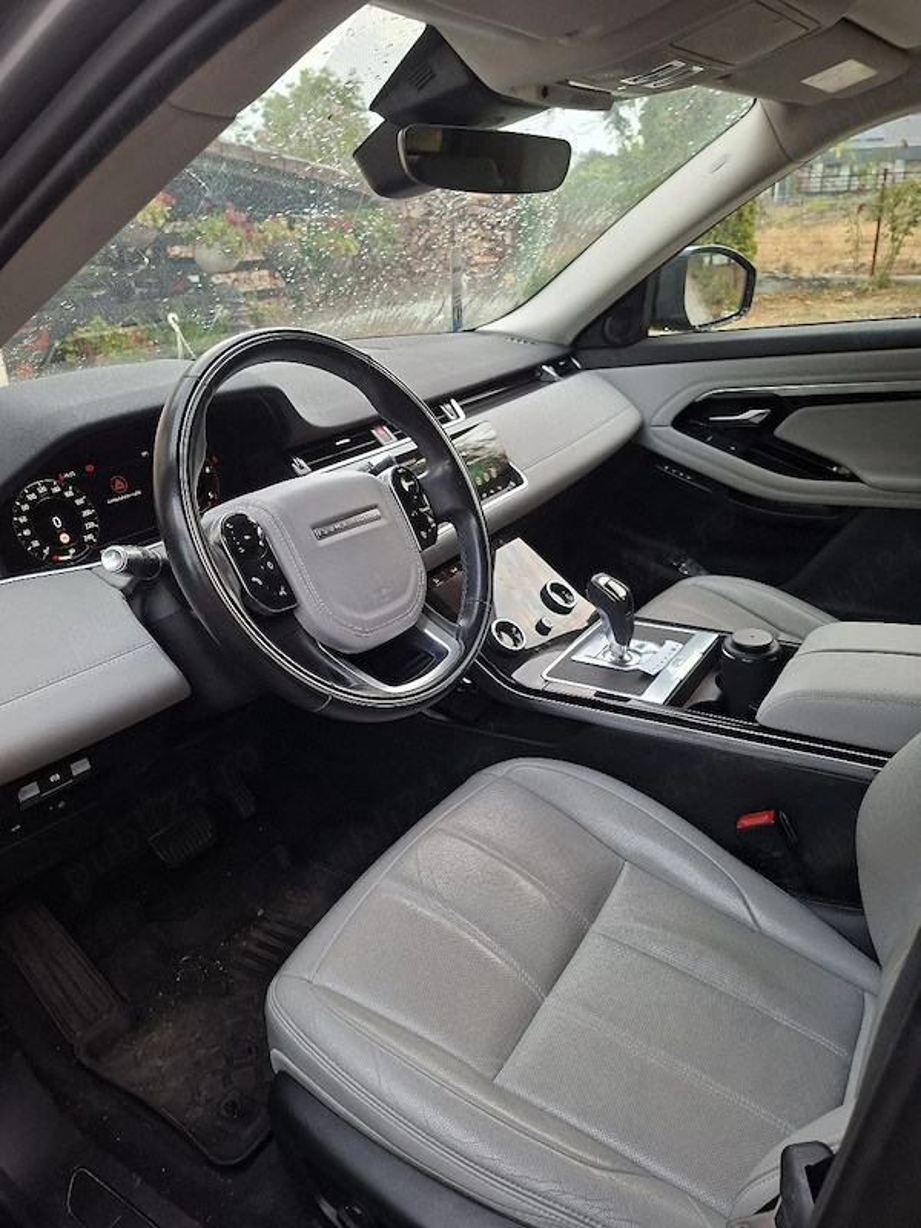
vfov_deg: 73.9
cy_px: 614
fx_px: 816
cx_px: 460
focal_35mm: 23
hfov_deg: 58.9
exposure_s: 1/33
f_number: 1.8
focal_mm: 5.54
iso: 250
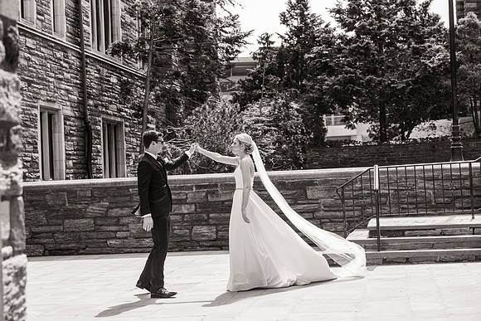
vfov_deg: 18.9
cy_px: 160
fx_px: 962
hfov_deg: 28.1
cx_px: 240
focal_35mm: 72
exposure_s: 1/4000
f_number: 4.5
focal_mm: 72
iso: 1000
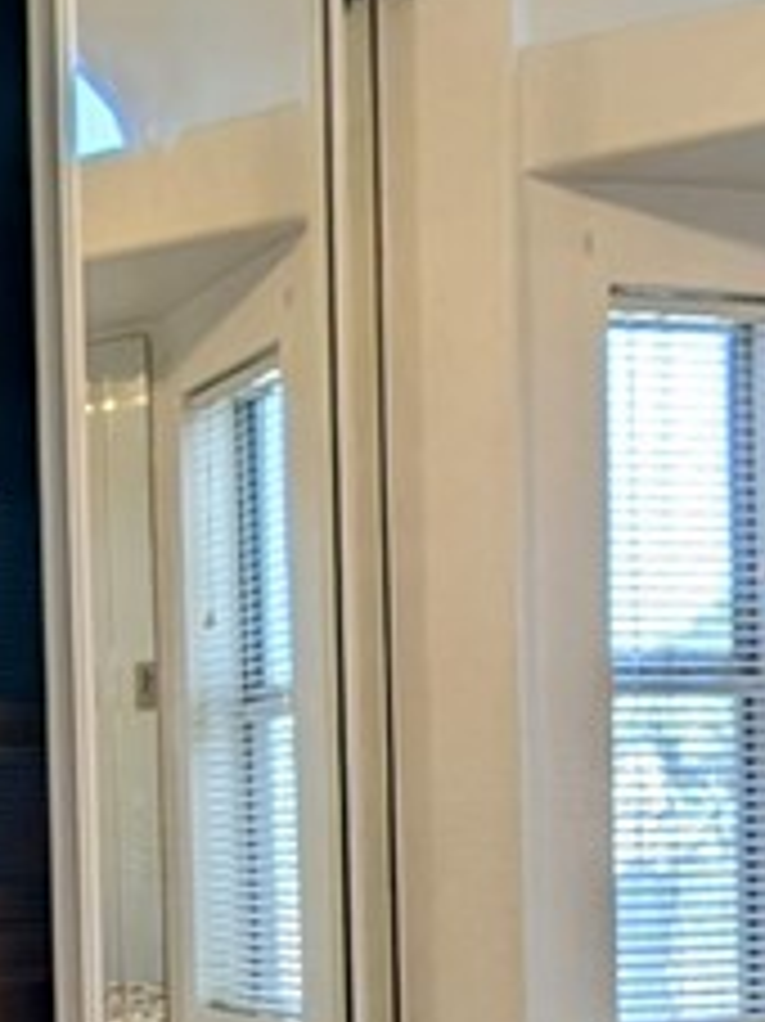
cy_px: 837
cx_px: -173
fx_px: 1593
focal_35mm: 54
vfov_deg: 34.3
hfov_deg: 24.3
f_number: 1.95
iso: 65
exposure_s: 1/120
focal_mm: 2.23
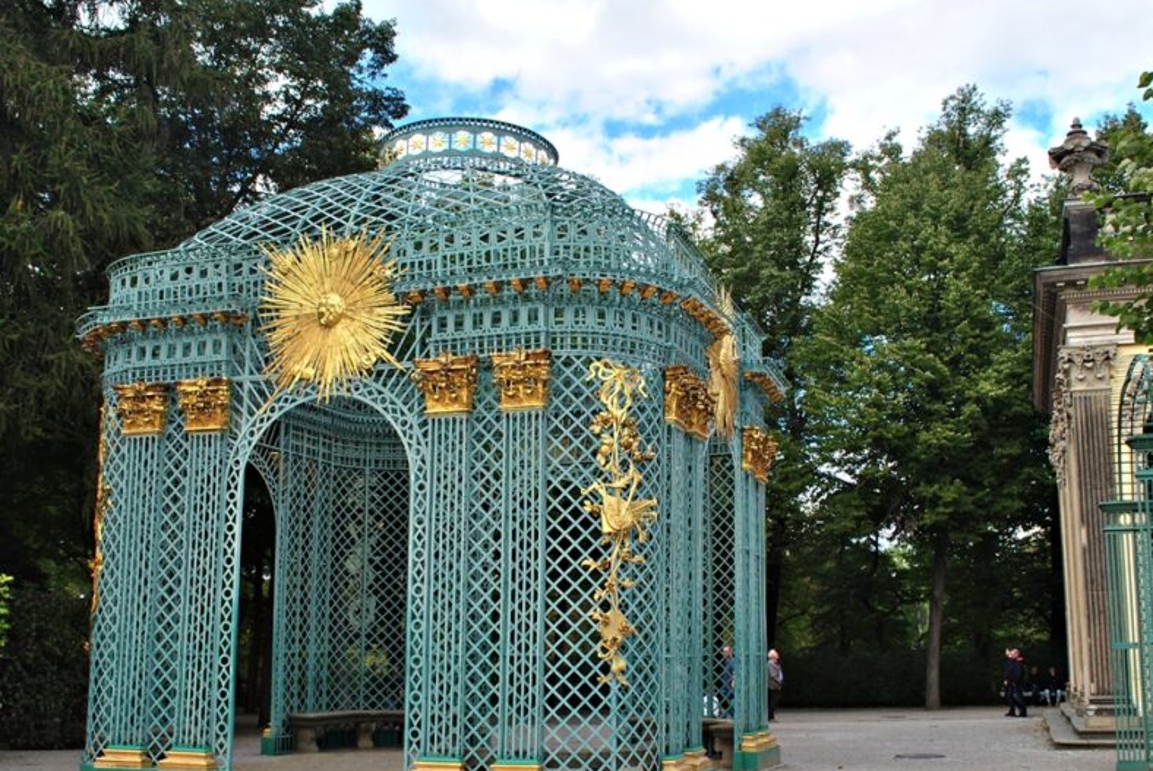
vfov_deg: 34.2
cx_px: 597
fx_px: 1250
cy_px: 445
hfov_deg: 49.5
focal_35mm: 39
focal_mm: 20
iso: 200
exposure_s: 1/160
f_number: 9
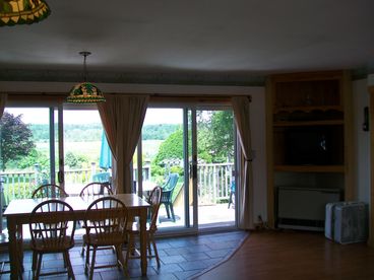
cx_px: 187
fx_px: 389
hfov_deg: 51.4
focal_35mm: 36
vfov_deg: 39.7
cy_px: 140
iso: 64
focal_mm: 6
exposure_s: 1/100
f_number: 2.7
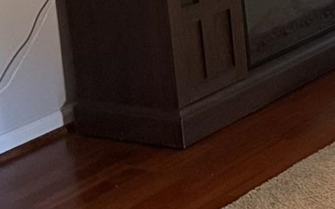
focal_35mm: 131
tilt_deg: -13.4
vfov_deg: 9.9
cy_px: -41
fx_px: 1196
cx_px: 582
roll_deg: +1.1
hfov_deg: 14.3
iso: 640
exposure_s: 1/40
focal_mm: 6.76
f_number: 1.78
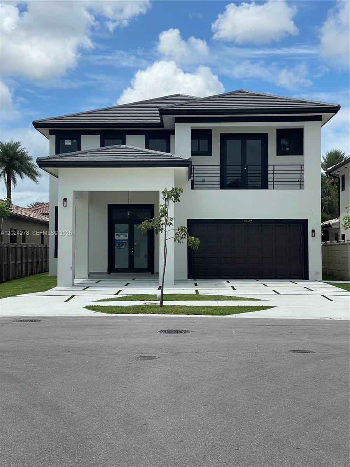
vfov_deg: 36.8
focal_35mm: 52
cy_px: 234
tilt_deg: +2.0
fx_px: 701
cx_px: 175
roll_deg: -0.7
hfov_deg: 28.0
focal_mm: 6
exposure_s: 1/2660
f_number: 2
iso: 25
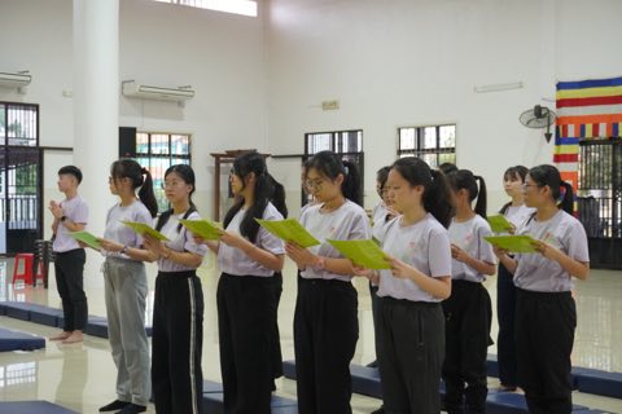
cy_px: 207
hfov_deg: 35.9
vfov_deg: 24.4
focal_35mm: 56
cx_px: 311
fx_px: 959
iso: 1600
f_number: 5.6
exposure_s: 1/160
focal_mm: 37
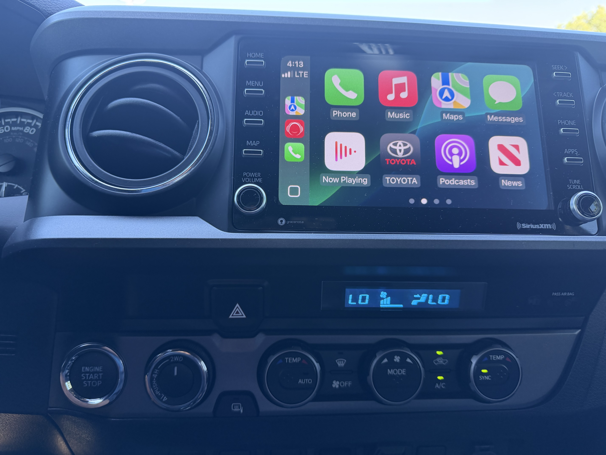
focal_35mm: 24
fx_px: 420
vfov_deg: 56.8
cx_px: 303
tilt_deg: -5.8
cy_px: 228
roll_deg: -2.6
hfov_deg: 71.6
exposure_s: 1/73
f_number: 1.78
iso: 200
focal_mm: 6.76
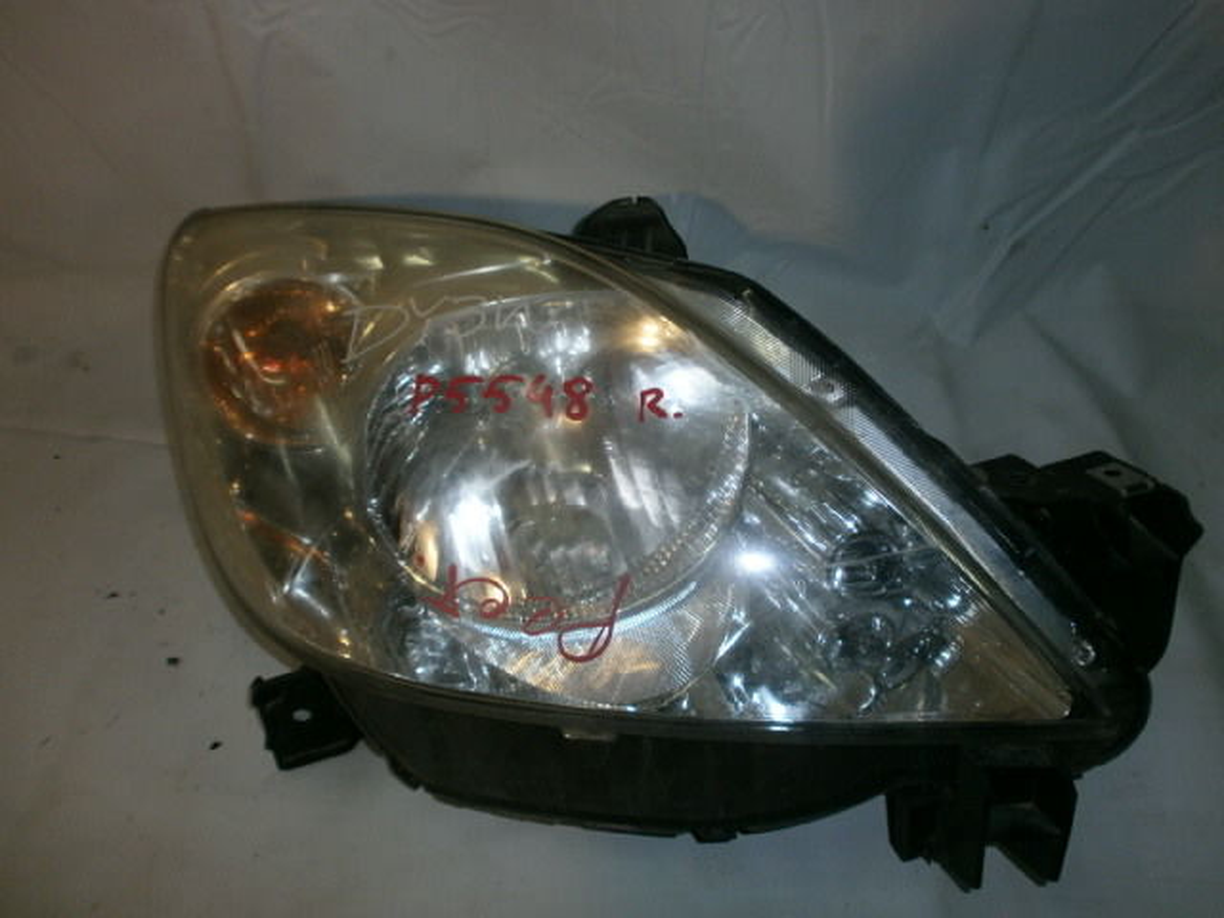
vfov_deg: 51.4
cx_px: 612
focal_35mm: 27
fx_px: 955
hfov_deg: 65.3
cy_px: 459
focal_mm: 4.8
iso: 125
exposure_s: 1/30
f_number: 2.9
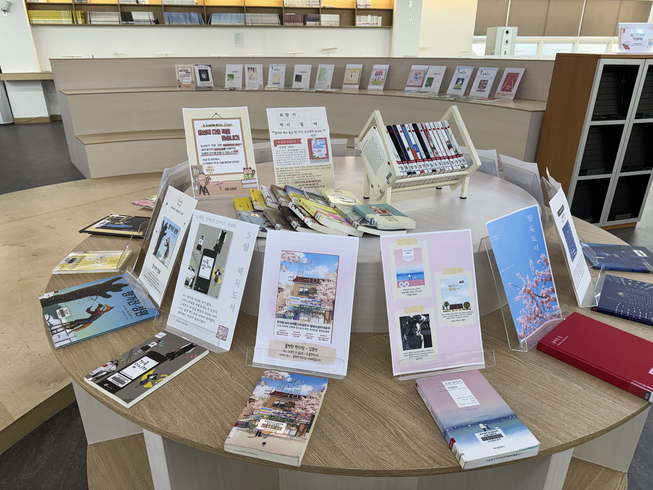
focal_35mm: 24
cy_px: 245
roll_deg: +0.2
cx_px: 326
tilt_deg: -22.8
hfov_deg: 71.6
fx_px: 453
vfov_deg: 56.8
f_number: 1.78
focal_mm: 6.76
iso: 80
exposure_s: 1/120
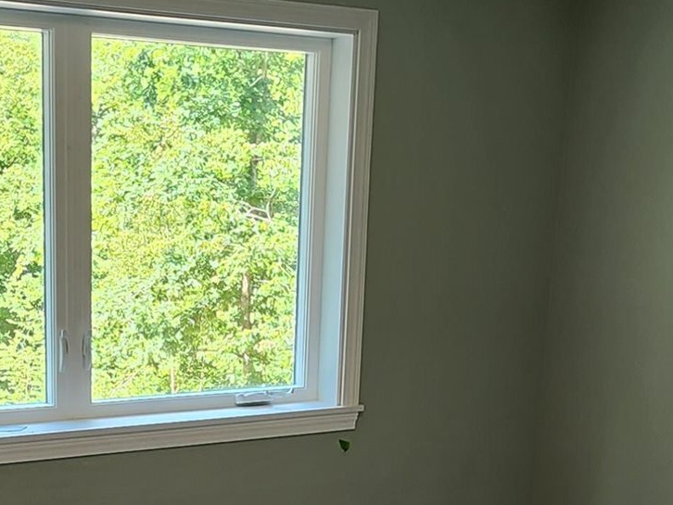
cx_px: 197
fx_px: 1070
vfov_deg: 25.7
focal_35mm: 55
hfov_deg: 34.4
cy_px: 457
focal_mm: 2.2
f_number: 2.2
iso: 50
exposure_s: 1/60
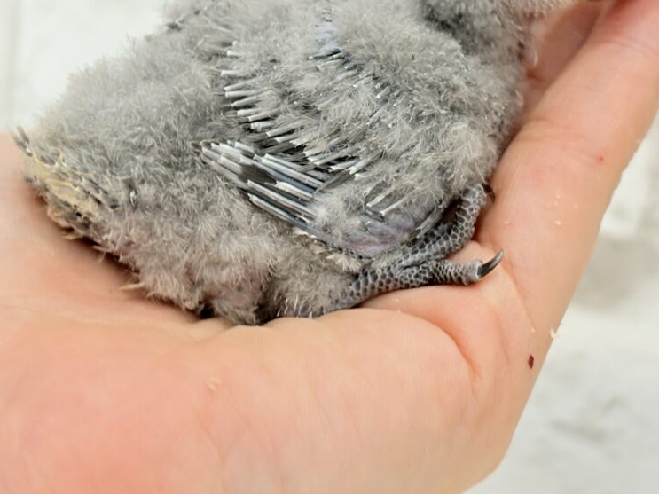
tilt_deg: -5.7
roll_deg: -5.1
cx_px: 344
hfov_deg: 23.3
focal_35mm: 84
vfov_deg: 17.5
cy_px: 150
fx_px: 1599
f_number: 1.6
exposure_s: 1/50
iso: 50
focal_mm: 5.96
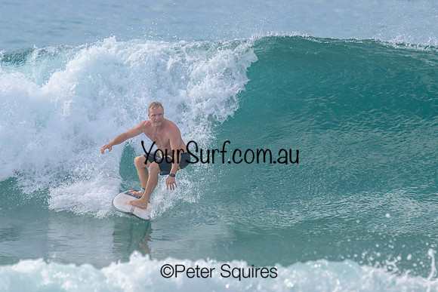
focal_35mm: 755
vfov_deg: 1.8
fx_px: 9187
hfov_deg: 2.7
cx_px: 222
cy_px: 84
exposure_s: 1/2000
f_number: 10
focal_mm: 530
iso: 800
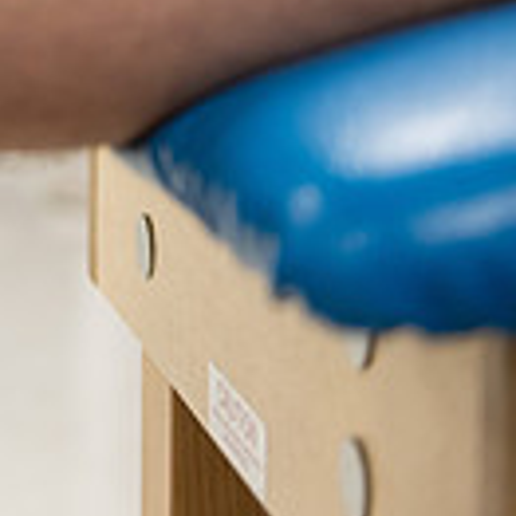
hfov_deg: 10.5
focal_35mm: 150
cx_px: -575
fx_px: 2530
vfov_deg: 11.3
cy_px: -203
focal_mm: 40
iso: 800
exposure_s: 1/200
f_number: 2.8
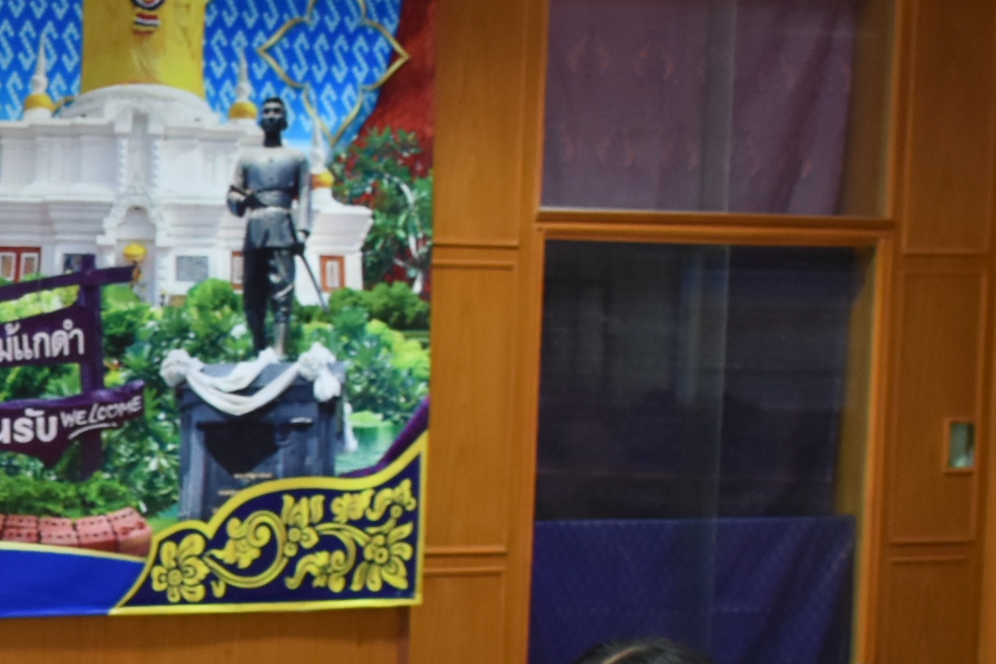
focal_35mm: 111
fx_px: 3071
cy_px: 648
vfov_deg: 12.2
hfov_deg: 16.6
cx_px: -532
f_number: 4
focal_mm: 18
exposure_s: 1/60
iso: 800
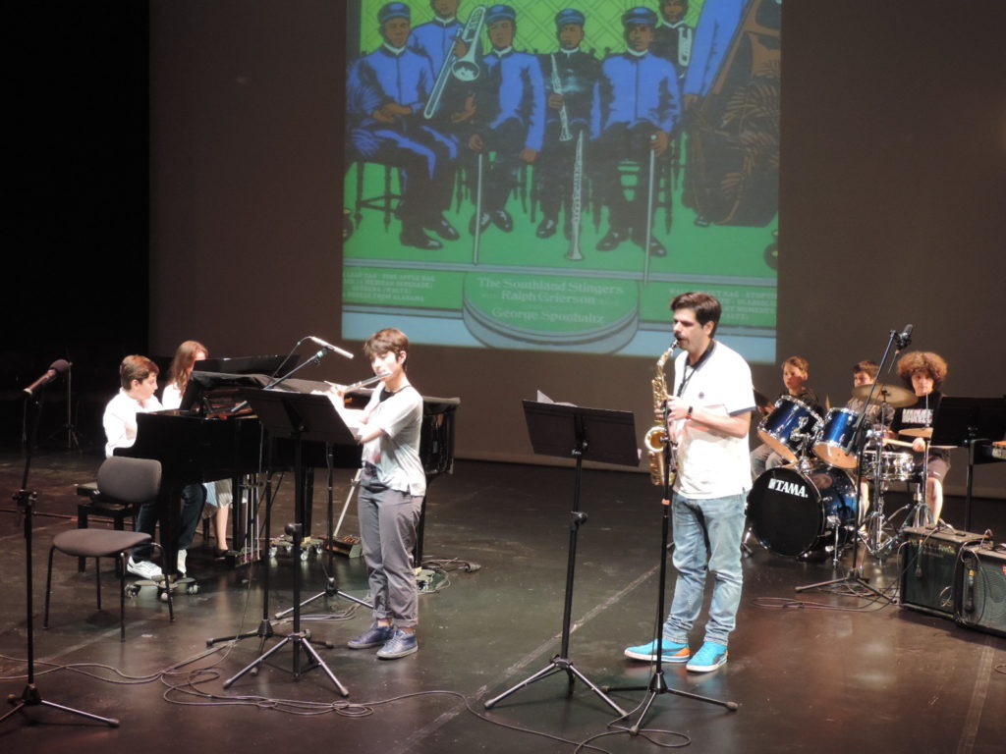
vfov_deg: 29.1
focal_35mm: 50
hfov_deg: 38.2
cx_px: 503
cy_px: 377
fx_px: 1453
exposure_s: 1/13
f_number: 3.6
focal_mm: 8.9
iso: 500
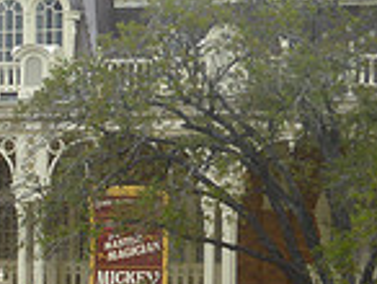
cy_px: 241
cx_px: -243
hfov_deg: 9.8
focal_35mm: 194
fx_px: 2116
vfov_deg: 7.7
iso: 100
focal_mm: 8.5
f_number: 4.2
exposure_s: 1/250
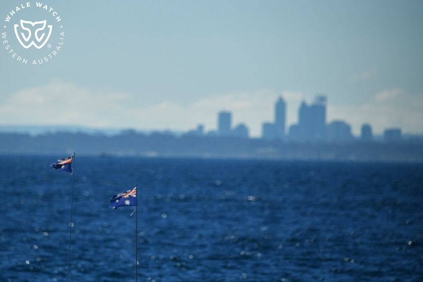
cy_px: 141
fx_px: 5286
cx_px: 212
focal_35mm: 450
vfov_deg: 3.1
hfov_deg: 4.6
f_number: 6
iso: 500
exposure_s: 1/8000
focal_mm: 450
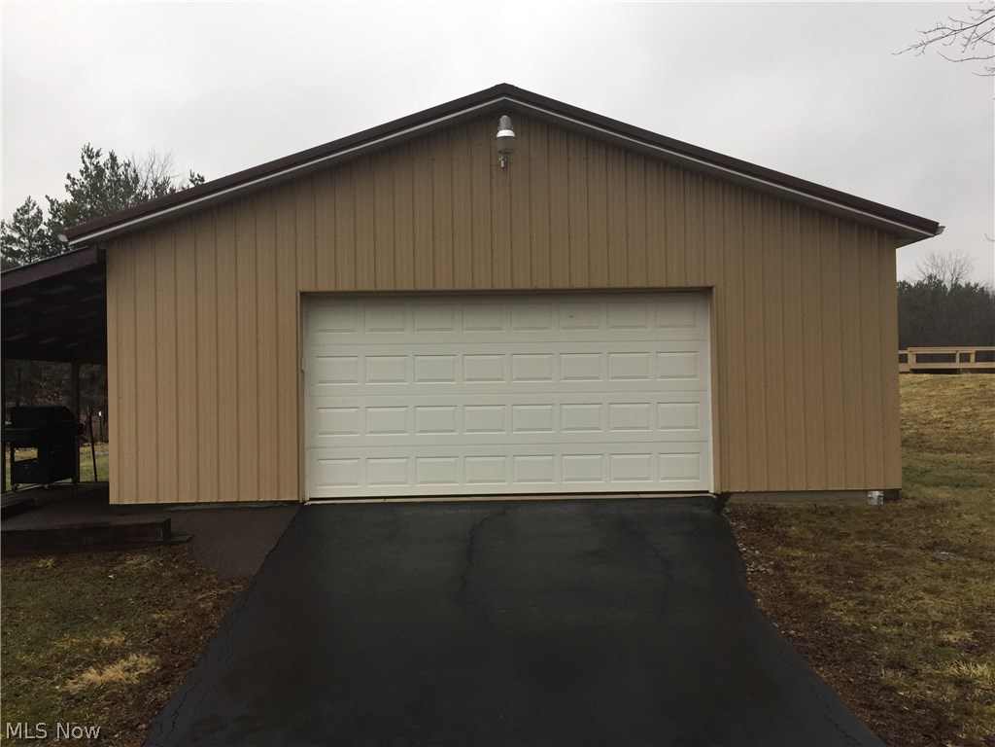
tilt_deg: +0.7
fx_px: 834
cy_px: 374
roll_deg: +0.6
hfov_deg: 61.7
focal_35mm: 29
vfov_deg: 48.2
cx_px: 498
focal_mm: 4.15
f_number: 2.2
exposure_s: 1/120
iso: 50
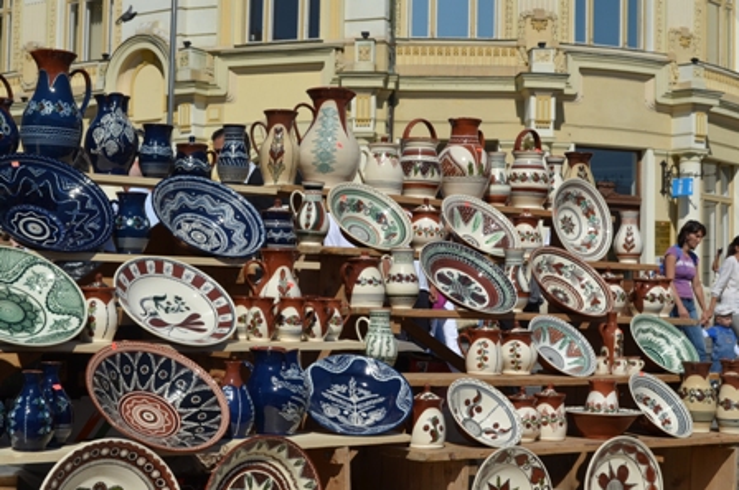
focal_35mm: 69
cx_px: 370
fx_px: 1414
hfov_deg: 29.3
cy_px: 245
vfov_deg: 19.7
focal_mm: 46
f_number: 13
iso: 160
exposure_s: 1/400
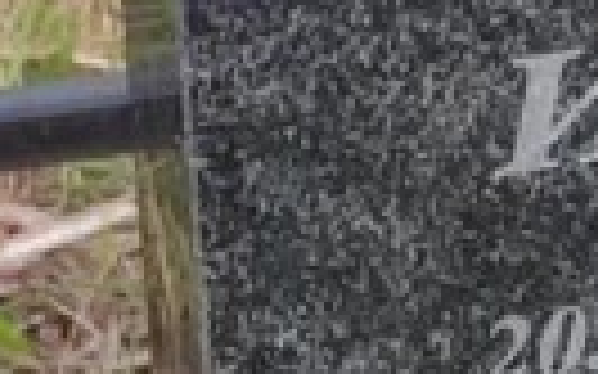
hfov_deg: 4.5
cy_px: 117
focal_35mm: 458
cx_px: 1313
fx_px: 7461
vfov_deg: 2.9
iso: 100
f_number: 1.9
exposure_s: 1/200
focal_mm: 5.52
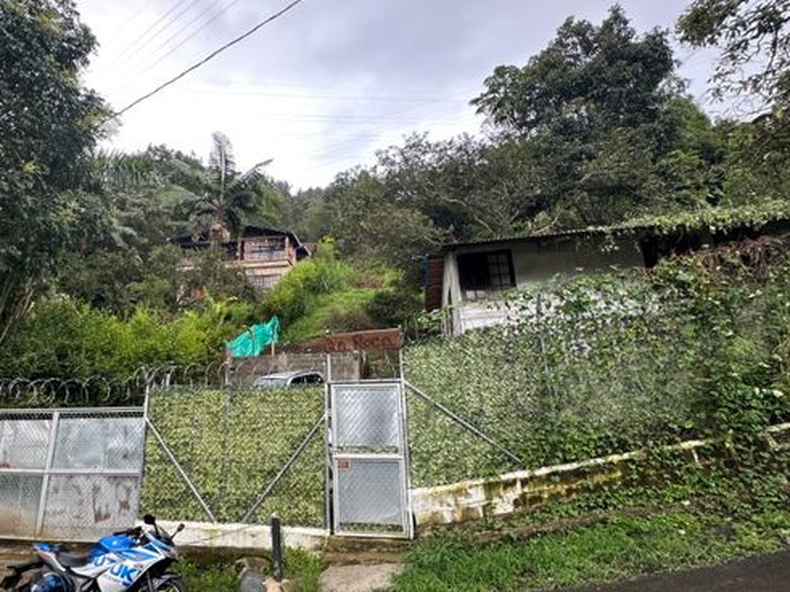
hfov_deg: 83.9
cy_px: 298
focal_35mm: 19
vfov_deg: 68.7
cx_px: 327
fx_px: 434
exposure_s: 1/99
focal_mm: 2.22
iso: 64
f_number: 2.2
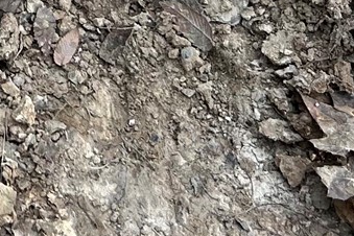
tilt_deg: -57.2
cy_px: -303
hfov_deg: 12.4
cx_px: -268
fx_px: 1504
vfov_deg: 8.3
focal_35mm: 153
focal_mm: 5.7
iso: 40
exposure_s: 1/266
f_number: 1.5
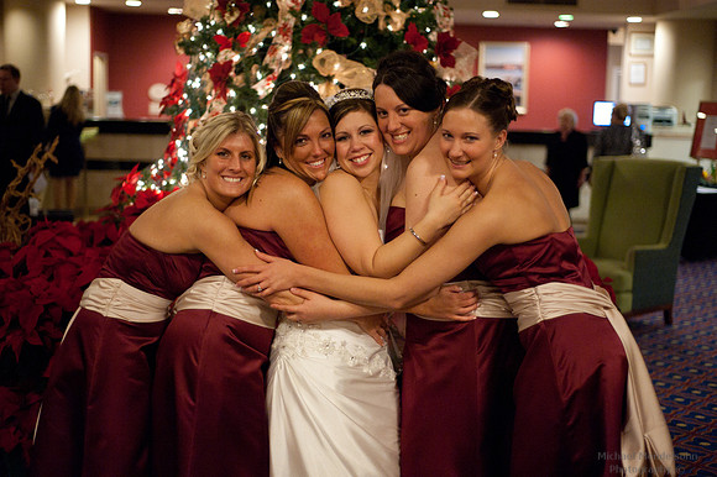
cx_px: 358
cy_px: 238
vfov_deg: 27.0
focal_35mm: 50
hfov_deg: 39.6
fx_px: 995
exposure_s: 1/200
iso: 5000
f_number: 1.8
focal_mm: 50
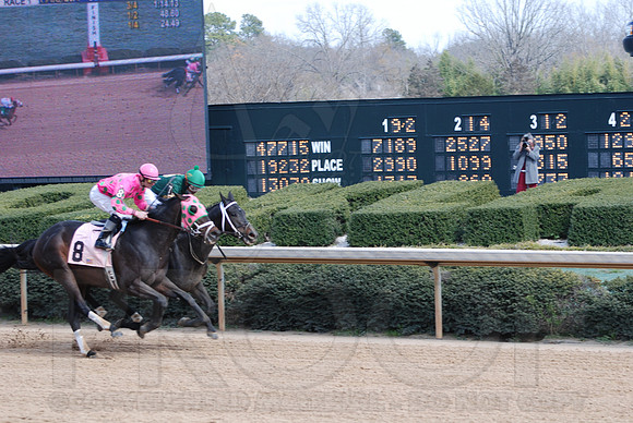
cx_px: 316
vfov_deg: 9.4
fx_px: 2587
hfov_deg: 13.9
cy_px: 212
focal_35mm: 147
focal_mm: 98
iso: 200
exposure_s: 1/400
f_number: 5
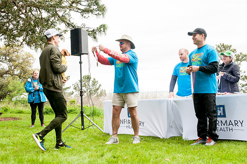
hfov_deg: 41.2
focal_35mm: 48
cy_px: 82
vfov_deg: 28.0
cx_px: 124
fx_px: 329
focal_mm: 32
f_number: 5.6
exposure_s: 1/160
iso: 640
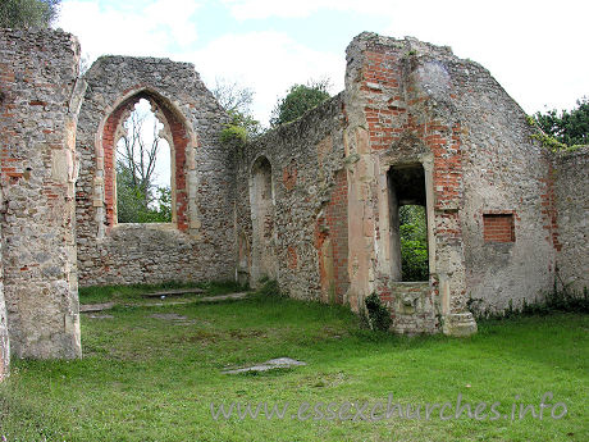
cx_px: 294
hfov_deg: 52.6
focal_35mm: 35
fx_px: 596
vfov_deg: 40.7
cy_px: 221
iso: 50
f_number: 5
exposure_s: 1/123
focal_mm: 8.9
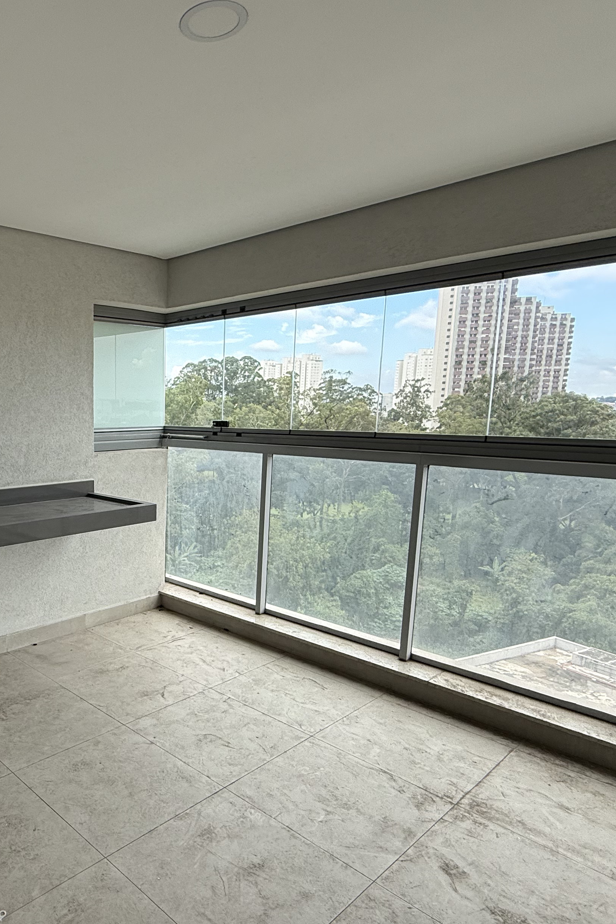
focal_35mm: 24
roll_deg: -0.7
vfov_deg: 73.5
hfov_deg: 49.1
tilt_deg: -8.7
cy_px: 510
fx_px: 616
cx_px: 98
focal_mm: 2.22
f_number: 2.2
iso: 64
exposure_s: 1/514
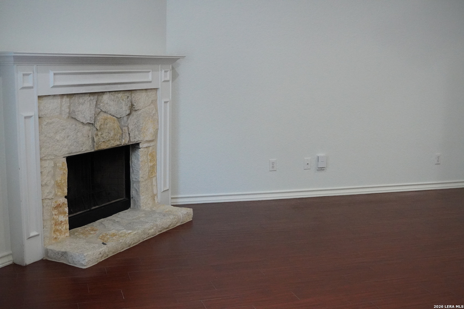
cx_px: 232
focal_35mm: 42
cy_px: 154
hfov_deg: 46.4
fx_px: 541
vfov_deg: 31.9
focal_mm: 28
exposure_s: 1/640
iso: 6400
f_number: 2.8
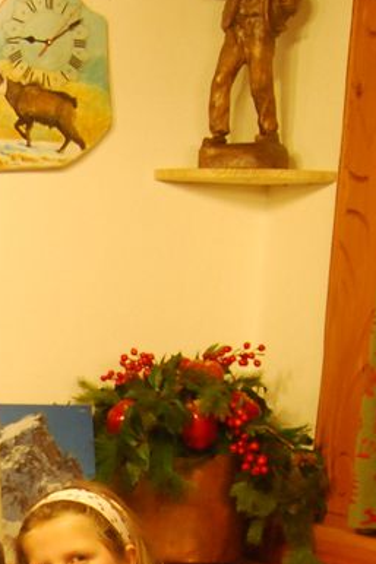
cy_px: 725
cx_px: -279
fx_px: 1756
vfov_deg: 17.2
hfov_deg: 11.4
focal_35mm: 112
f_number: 3.5
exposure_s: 1/15
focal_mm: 18
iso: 800
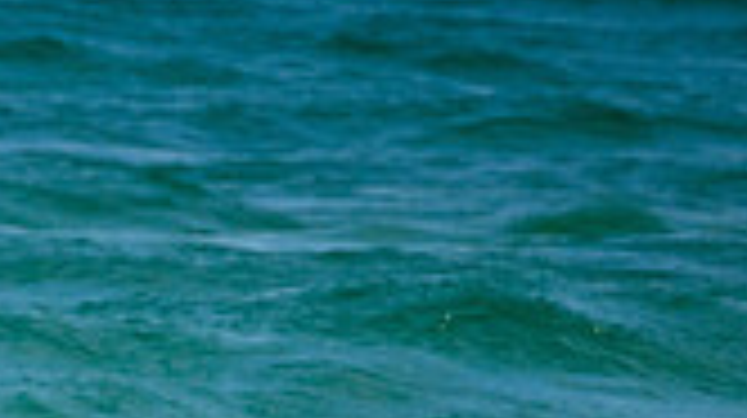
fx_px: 58079
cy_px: 623
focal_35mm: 2935
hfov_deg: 0.7
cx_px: -432
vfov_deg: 0.4
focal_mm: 800
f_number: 11
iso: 1000
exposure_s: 1/2000
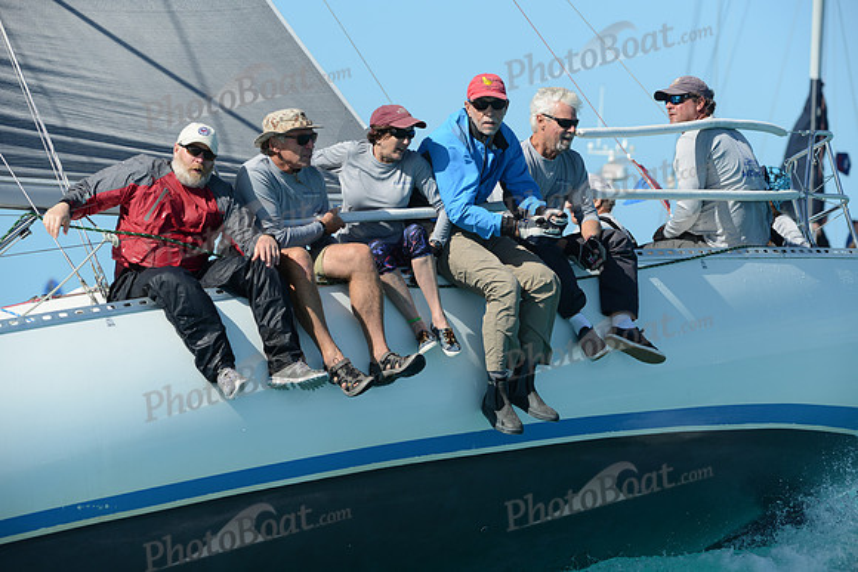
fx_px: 4768
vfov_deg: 6.9
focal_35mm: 200
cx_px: 429
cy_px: 286
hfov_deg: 10.3
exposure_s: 1/800
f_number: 6.3
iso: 200
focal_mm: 200
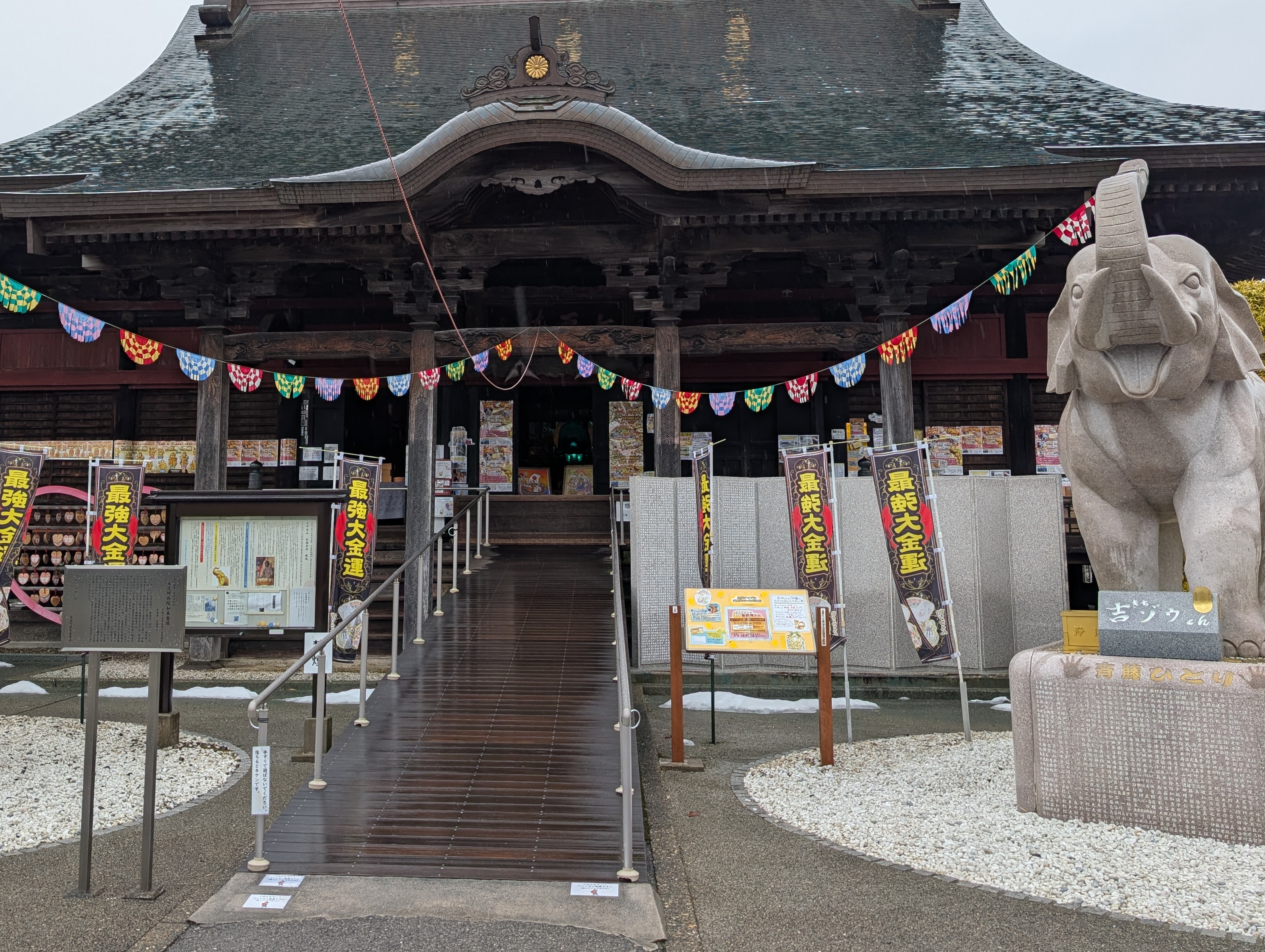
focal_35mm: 31
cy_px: 412
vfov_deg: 45.4
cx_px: 482
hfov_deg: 57.6
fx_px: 1134
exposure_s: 1/250
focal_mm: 6.9
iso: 20
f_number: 1.68
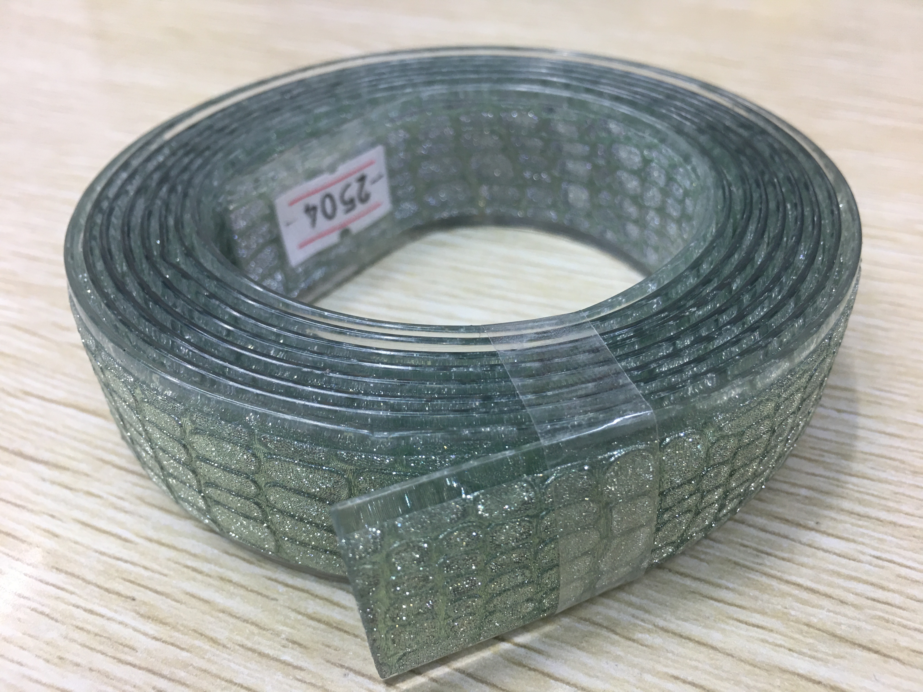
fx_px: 773
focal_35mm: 29
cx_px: 462
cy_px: 346
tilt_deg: -40.5
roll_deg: +2.9
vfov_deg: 48.2
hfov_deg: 61.7
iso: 40
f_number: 2.2
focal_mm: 4.15
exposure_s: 1/17
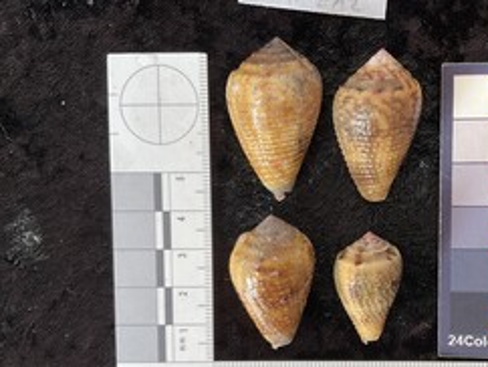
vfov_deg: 34.2
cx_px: 351
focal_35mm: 42
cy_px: 233
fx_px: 593
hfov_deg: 43.7
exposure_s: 1/100
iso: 32
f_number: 1.8
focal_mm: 3
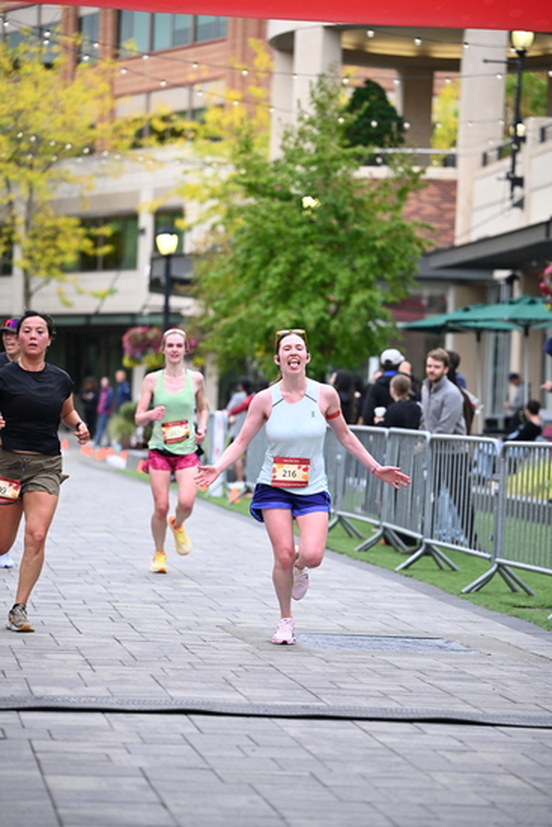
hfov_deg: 11.9
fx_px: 2643
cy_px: 414
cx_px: 276
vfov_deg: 17.8
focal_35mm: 115
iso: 1000
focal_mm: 115
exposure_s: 1/1600
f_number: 2.8
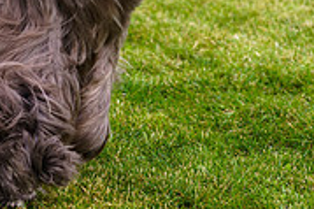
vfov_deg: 3.2
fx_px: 3703
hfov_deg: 4.8
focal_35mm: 425
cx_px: 18
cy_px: -104
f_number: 4
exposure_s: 1/500
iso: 250
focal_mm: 131
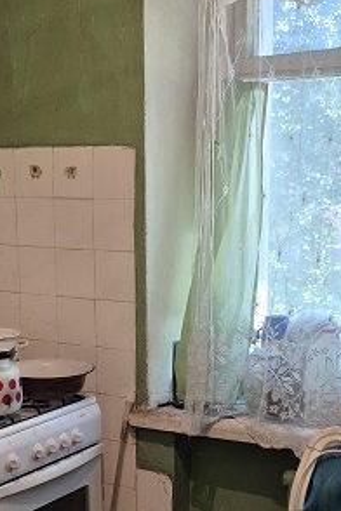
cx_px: 129
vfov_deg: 29.8
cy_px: 445
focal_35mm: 65
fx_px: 923
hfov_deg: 20.9
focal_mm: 5.4
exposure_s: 1/100
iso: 320
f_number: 1.8
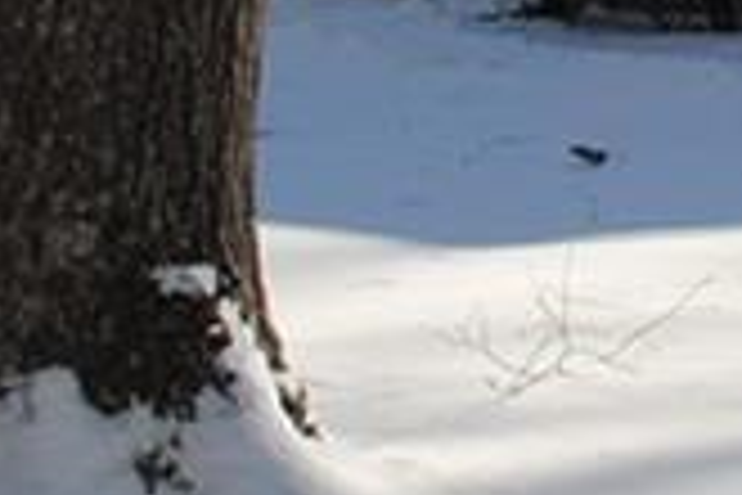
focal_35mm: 224
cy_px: -666
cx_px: 1821
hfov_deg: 8.4
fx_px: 4617
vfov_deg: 5.9
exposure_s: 1/250
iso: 100
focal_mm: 24
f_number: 8
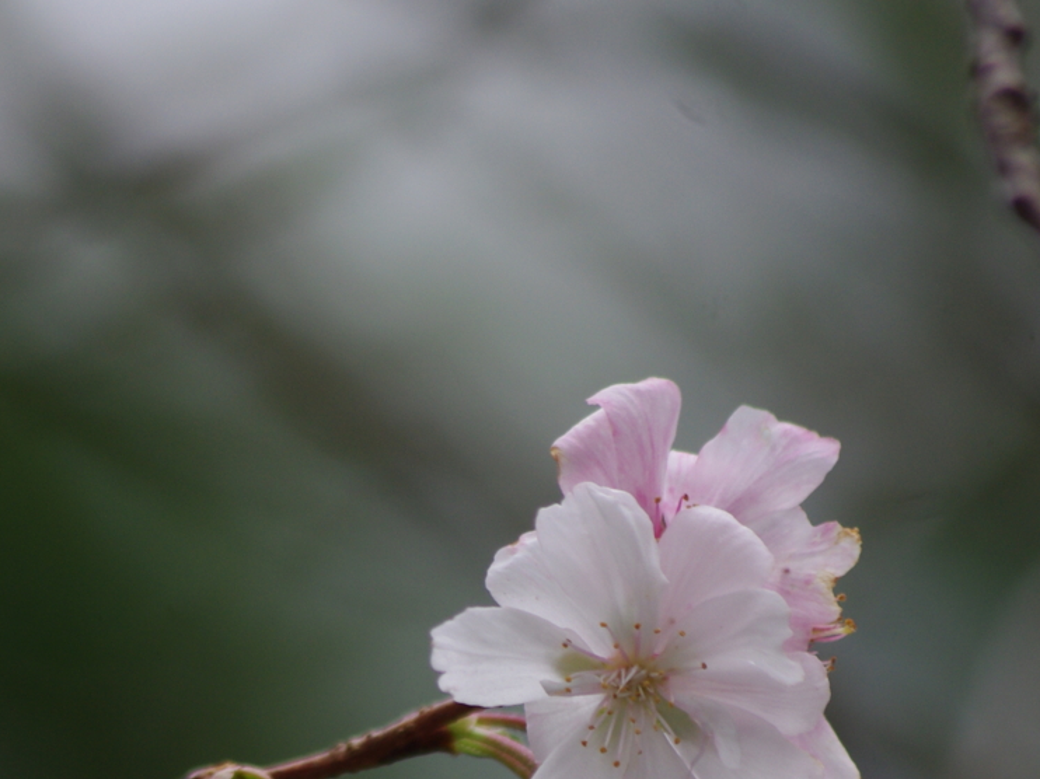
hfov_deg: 2.8
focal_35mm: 715
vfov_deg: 2.1
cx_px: 508
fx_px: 21474
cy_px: 691
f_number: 7.1
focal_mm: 230
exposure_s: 1/250
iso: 200
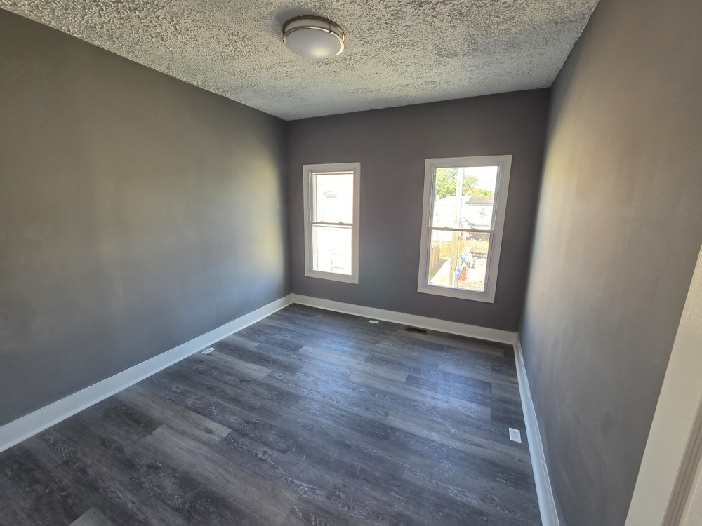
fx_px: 264
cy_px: 263
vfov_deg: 89.9
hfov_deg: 106.2
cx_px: 351
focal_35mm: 13
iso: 160
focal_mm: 2.2
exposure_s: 1/120
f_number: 2.2
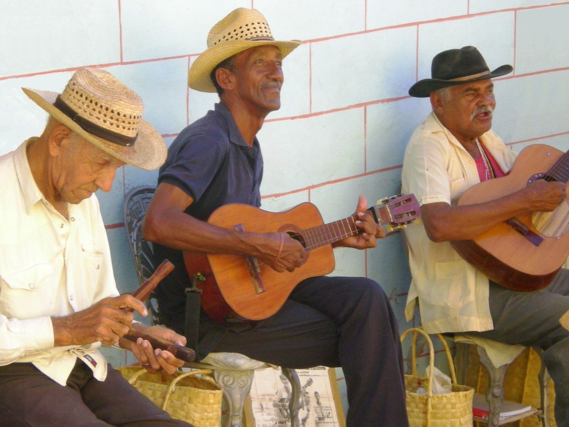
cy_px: 214
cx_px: 284
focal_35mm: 105
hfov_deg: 18.7
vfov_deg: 14.1
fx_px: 1727
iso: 200
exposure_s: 1/115
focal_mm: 17.3
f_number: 5.7
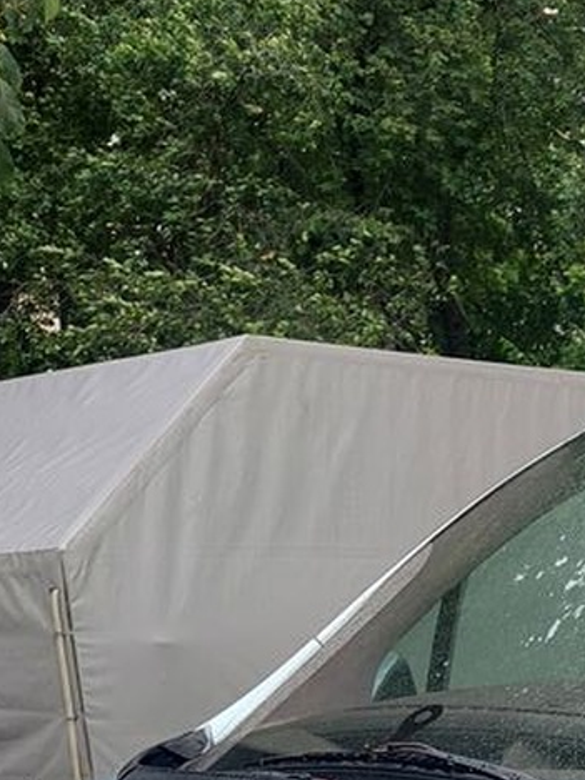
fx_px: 1848
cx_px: 837
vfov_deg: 21.2
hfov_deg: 16.6
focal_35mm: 82
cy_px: 1058
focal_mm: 5.23
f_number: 1.8
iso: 40
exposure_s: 1/359
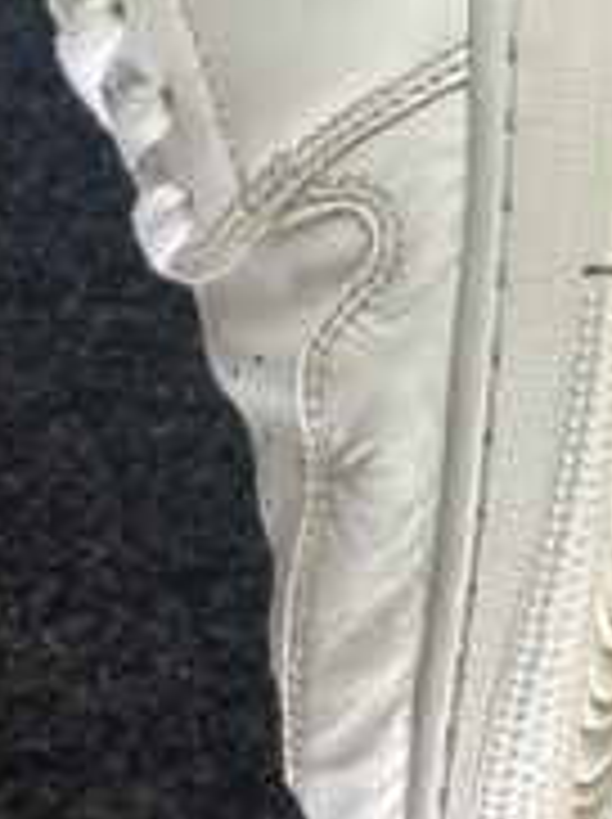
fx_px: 4986
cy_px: -151
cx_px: 716
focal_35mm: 211
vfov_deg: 9.3
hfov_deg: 7.0
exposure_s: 1/50
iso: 125
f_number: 1.78
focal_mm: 6.86
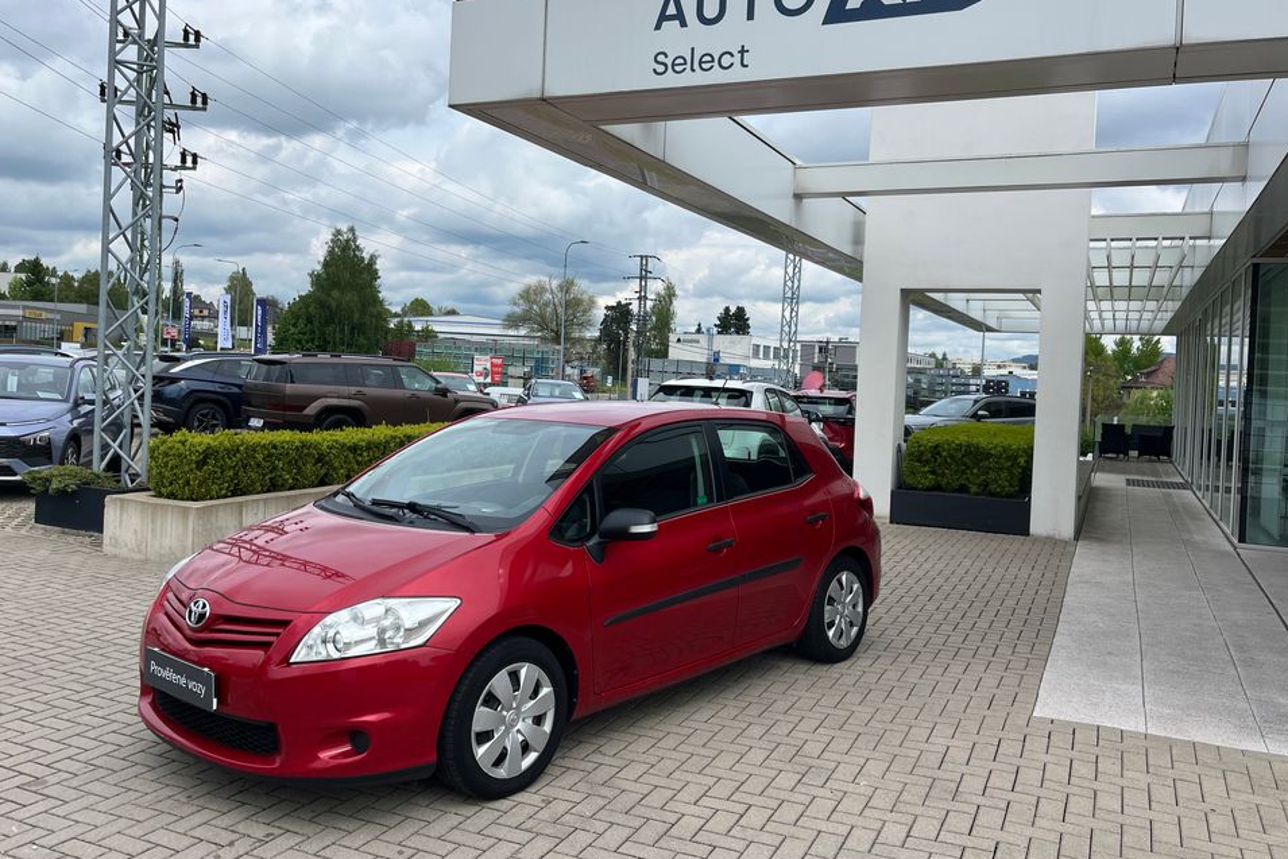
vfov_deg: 44.9
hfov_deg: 63.6
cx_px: 626
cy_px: 379
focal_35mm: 29
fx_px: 1038
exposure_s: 1/4310
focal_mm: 5.1
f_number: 1.6
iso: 50
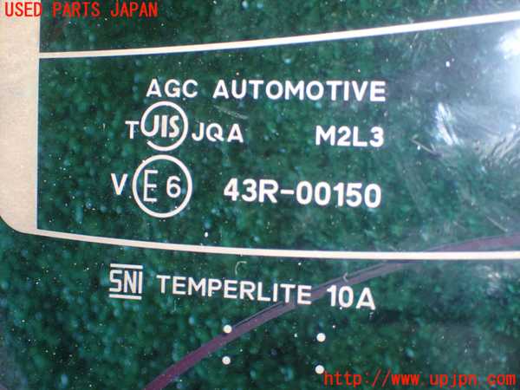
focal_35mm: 50
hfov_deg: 38.2
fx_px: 751
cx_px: 260
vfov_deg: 29.1
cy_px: 195
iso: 800
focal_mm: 9.01
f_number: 3.2
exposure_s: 1/20
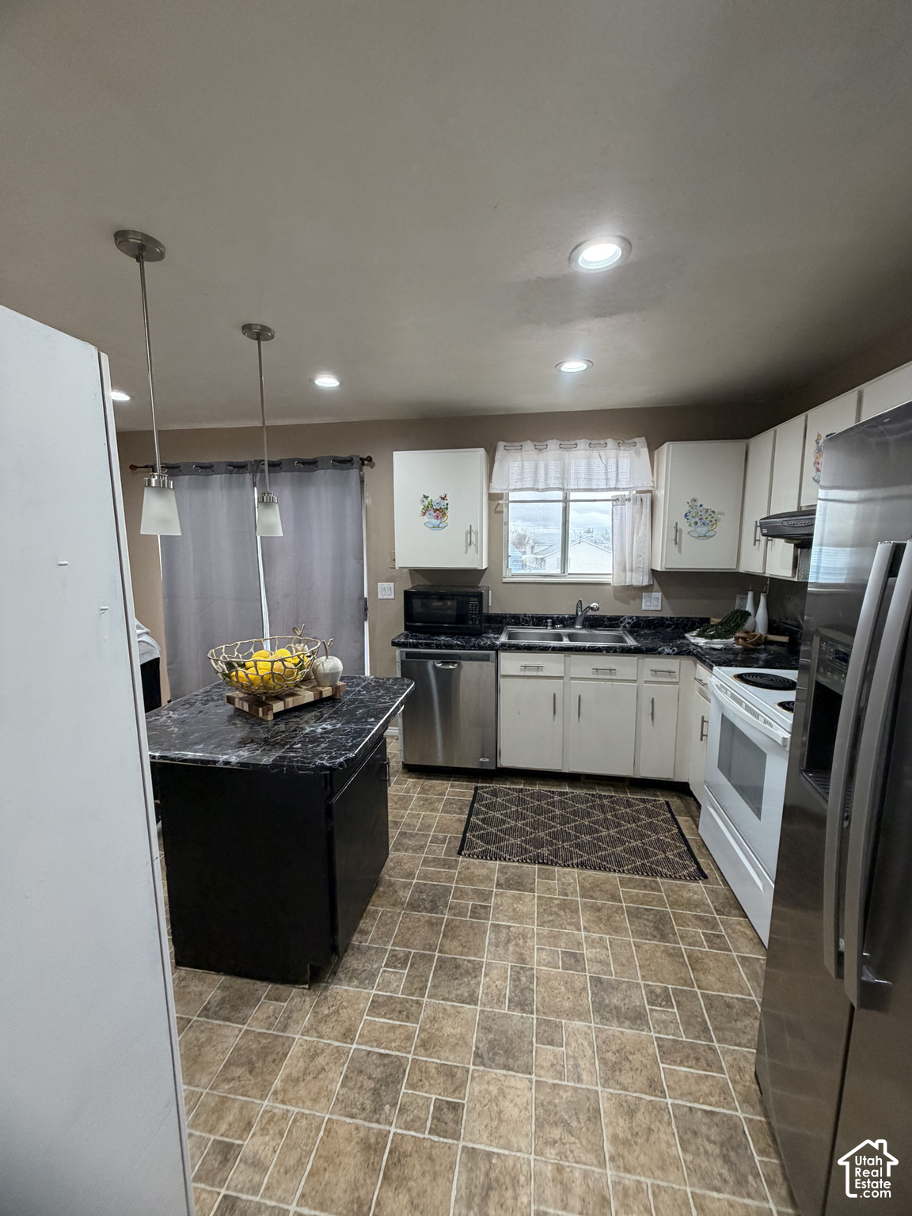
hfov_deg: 85.7
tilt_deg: -8.2
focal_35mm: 14
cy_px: 608
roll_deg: +0.4
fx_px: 492
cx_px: 456
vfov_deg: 102.1
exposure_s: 1/60
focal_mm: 2.22
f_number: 2.2
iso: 200
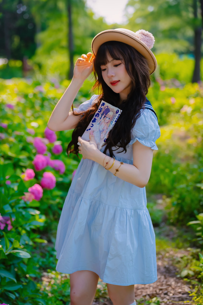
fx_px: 575
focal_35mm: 68
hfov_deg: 20.0
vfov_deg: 29.7
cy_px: 152
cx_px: 102
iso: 100
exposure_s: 1/640
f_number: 2.8
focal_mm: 68
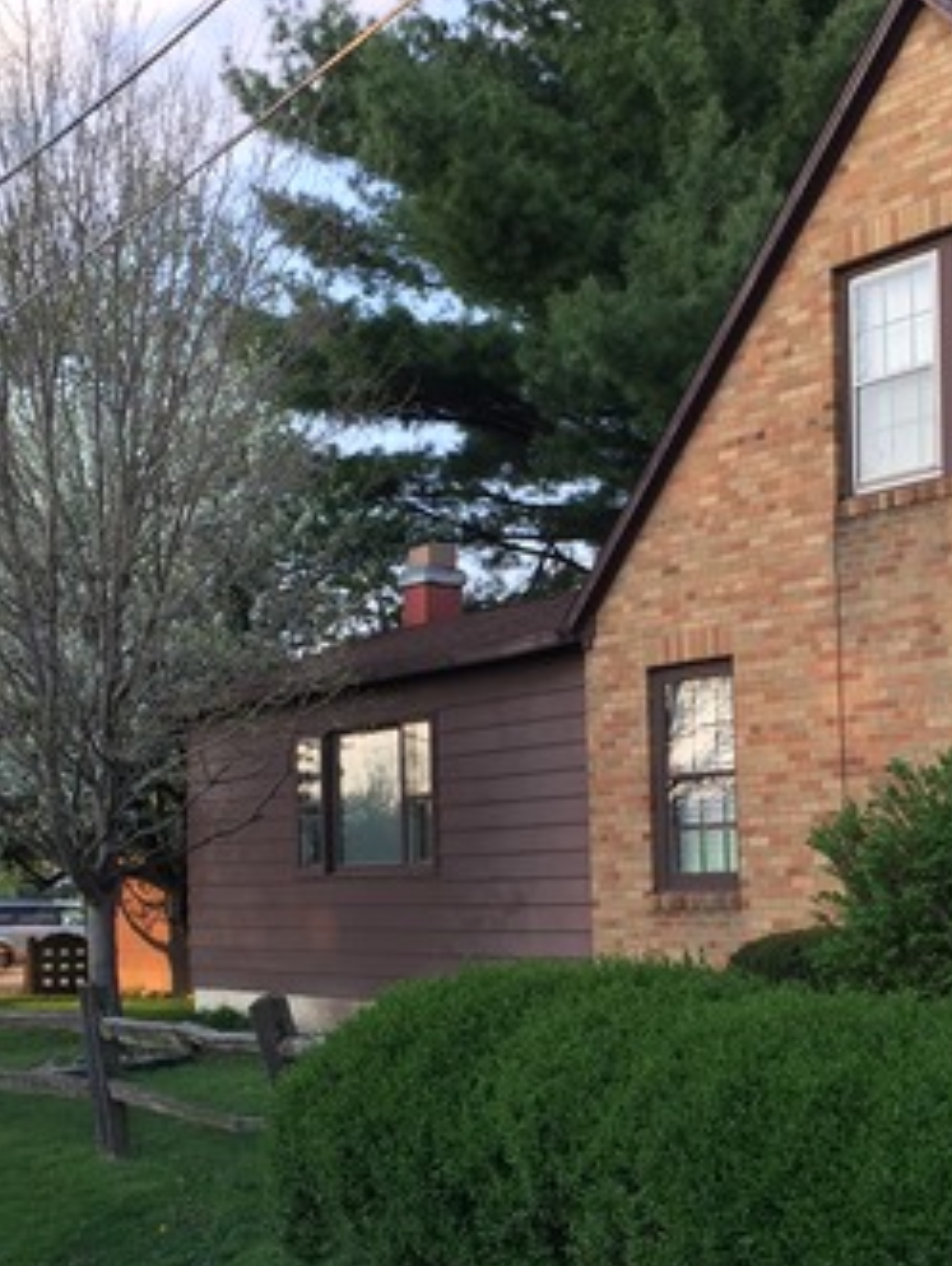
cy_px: 796
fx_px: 2050
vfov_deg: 34.1
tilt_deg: +2.7
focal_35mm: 56
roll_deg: -0.7
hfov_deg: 26.0
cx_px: 642
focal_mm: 4.15
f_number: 2.2
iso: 32
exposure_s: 1/120
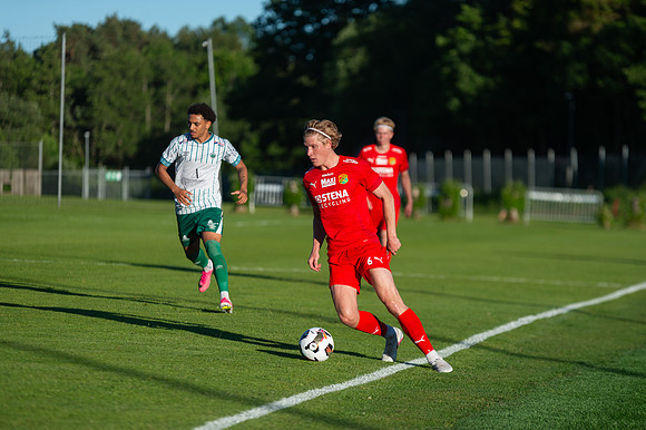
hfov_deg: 11.4
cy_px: 215
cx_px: 323
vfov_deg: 7.6
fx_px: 3227
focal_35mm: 180
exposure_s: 1/1250
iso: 125
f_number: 3.2
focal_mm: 175
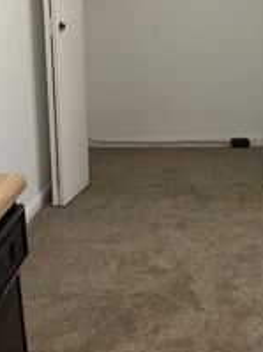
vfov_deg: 24.6
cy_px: 71
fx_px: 791
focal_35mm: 78
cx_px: 211
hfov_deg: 18.7
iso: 400
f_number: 2.4
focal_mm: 3.3
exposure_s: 1/40
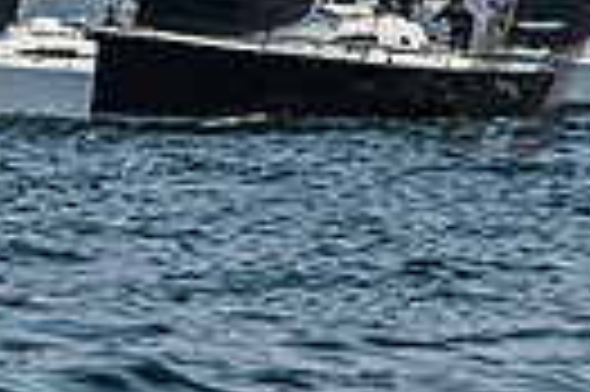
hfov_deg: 3.0
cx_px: 165
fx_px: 11212
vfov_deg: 2.0
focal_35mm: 685
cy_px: -238
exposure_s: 1/6400
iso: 400
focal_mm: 120
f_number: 5.6
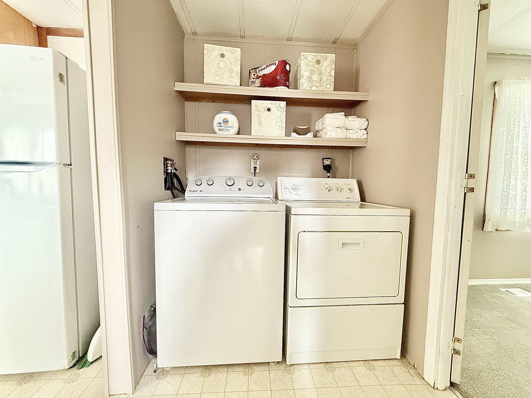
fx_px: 215
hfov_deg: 102.1
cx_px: 266
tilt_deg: -4.5
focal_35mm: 14
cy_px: 199
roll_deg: -1.2
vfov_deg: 85.7
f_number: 2.2
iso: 500
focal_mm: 2.22
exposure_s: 1/60
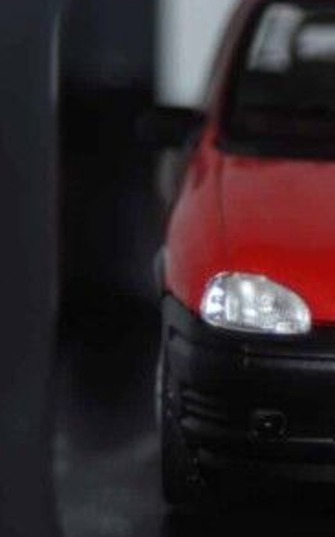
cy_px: 282
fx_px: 3201
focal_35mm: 219
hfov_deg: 5.9
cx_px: 487
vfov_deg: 9.6
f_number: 5.6
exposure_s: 1/60
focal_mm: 70
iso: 200
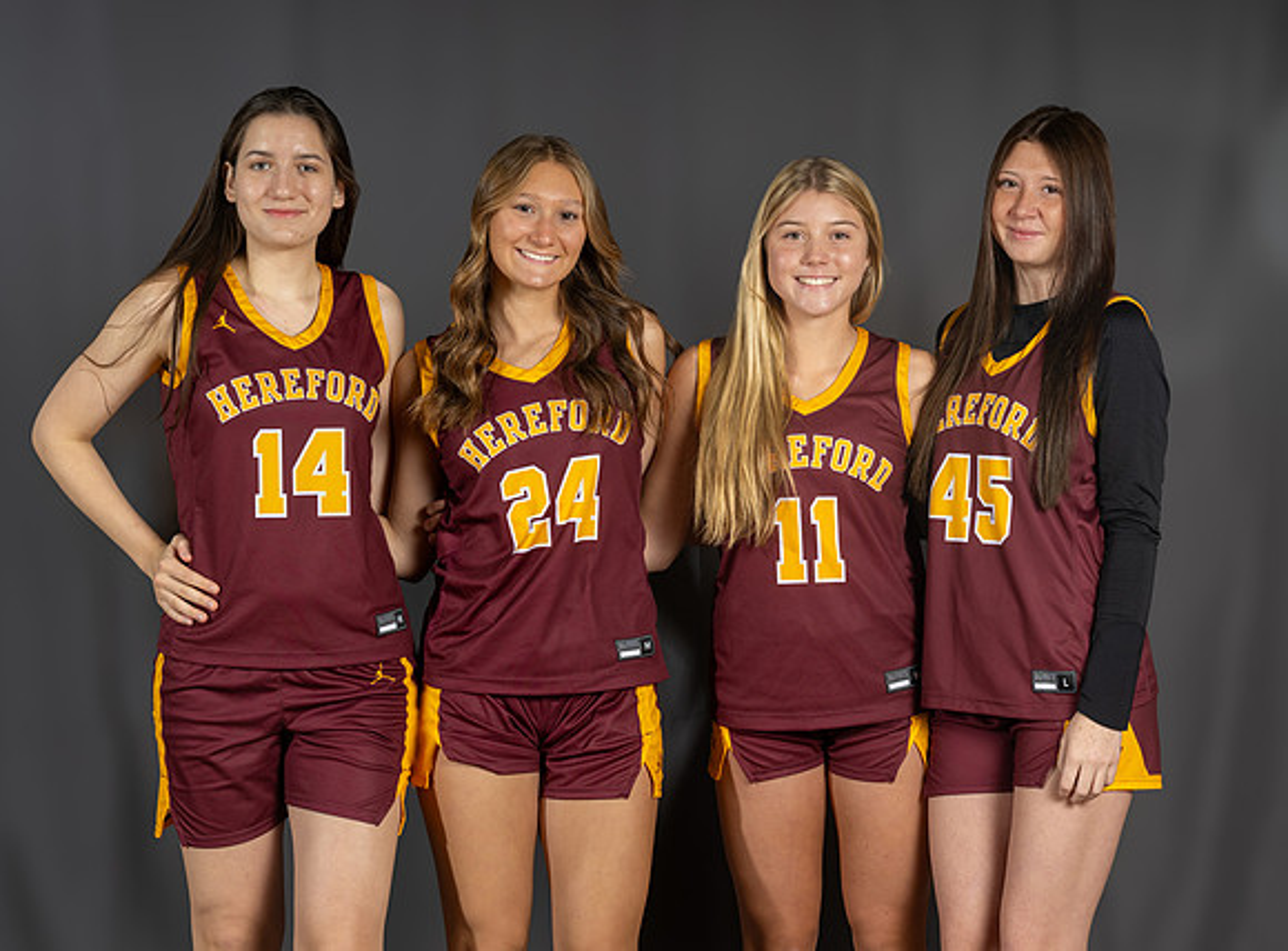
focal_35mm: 107
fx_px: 3962
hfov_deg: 18.5
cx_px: 753
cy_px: 484
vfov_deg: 13.7
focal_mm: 82
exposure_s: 1/200
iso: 200
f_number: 8
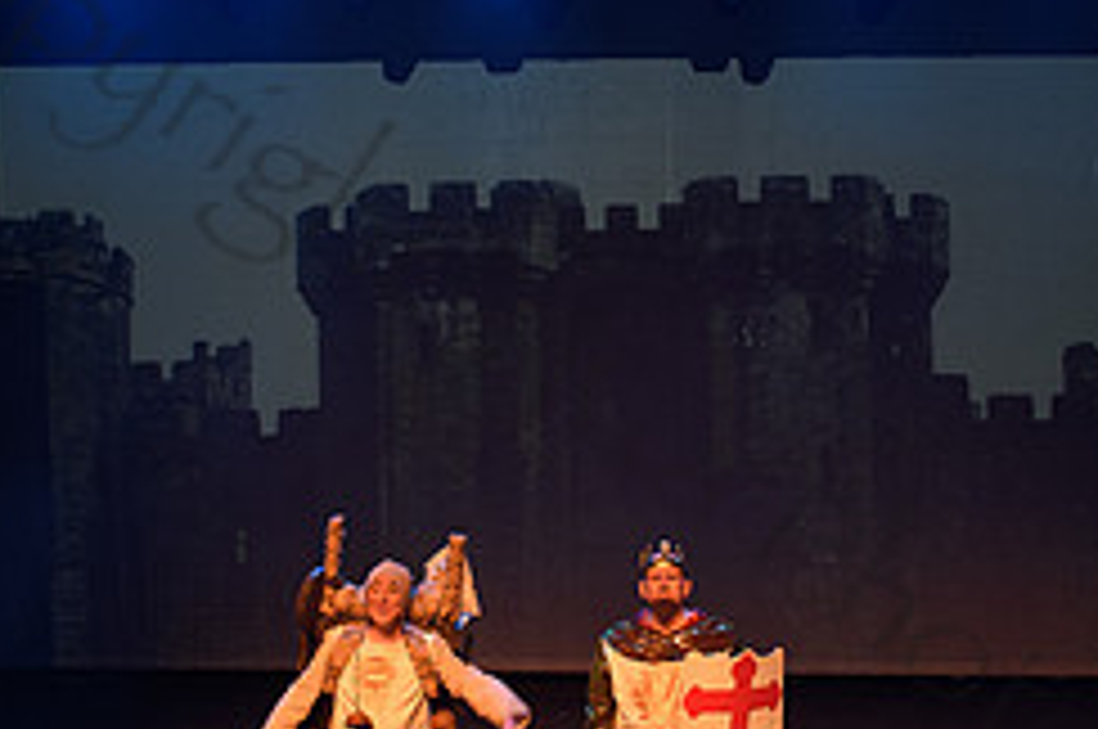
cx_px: 561
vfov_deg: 20.2
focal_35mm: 67
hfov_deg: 30.1
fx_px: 2041
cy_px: 462
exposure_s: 1/60
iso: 1250
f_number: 3.5
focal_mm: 24
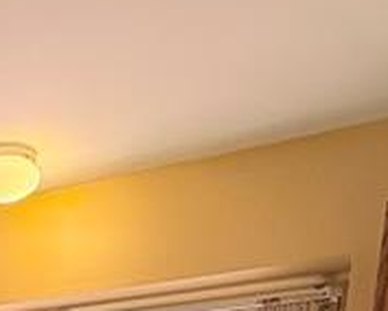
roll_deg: -2.3
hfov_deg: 20.7
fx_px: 908
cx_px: -184
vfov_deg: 14.8
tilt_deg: -7.7
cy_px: 675
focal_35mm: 79
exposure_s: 1/120
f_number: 2.2
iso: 100
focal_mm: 2.22
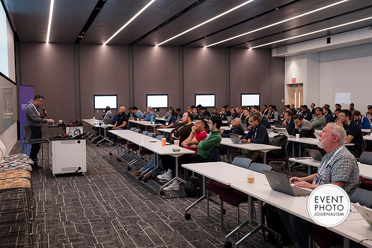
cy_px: 124
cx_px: 186
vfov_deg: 29.9
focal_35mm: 45
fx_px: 465
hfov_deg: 43.6
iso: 800
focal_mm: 45
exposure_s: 1/60
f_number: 5
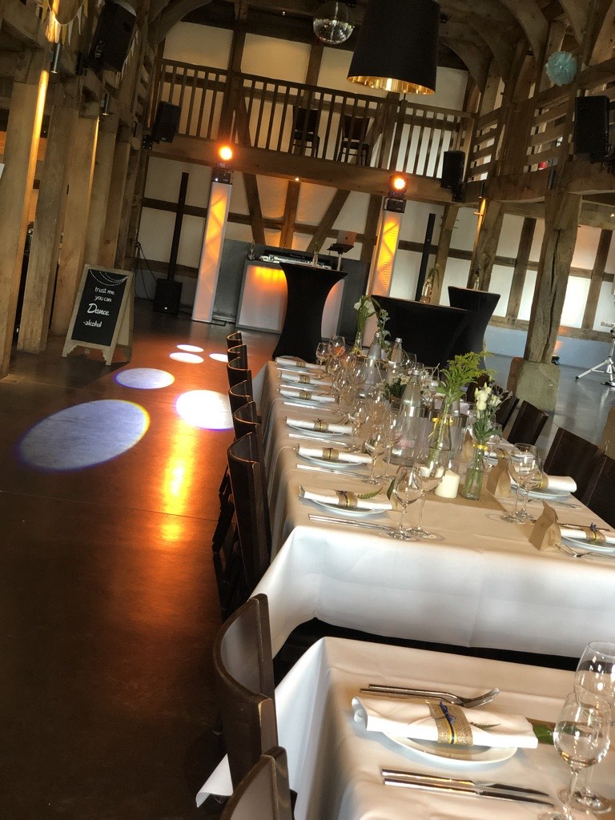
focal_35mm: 52
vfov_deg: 36.8
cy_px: 410
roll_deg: -9.0
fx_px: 1232
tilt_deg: -7.6
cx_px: 308
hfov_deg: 28.0
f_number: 2.4
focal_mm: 6
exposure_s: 1/33
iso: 100
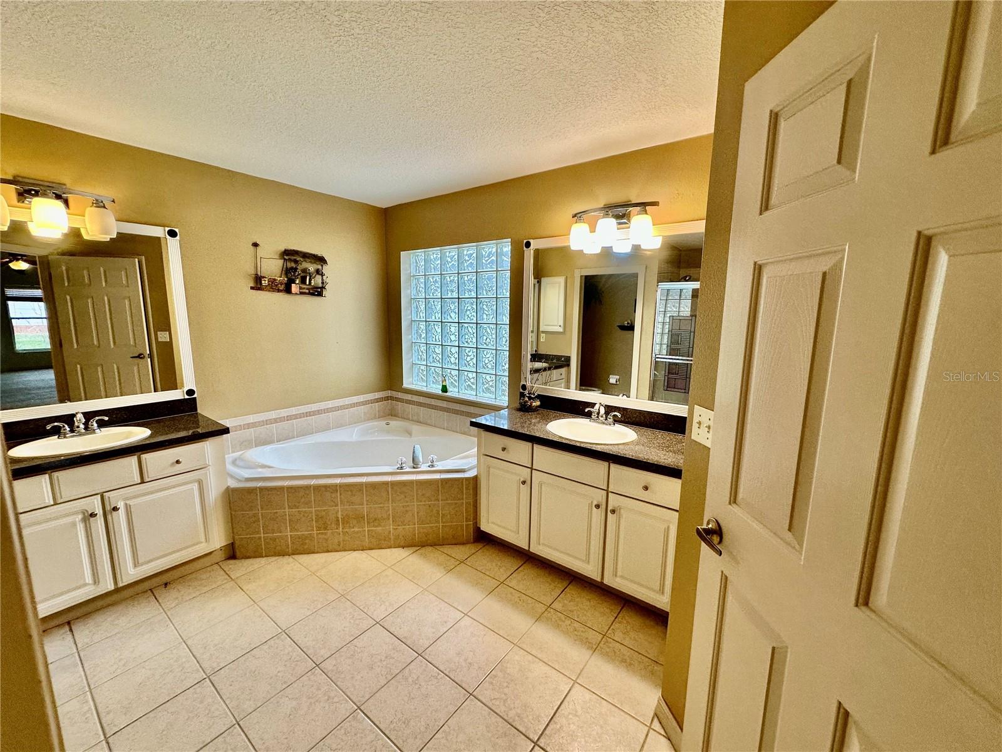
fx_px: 405
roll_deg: -0.6
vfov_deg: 85.7
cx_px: 501
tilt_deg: -8.6
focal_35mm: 14
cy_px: 376
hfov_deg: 102.1
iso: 125
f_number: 2.2
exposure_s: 1/120
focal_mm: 2.22
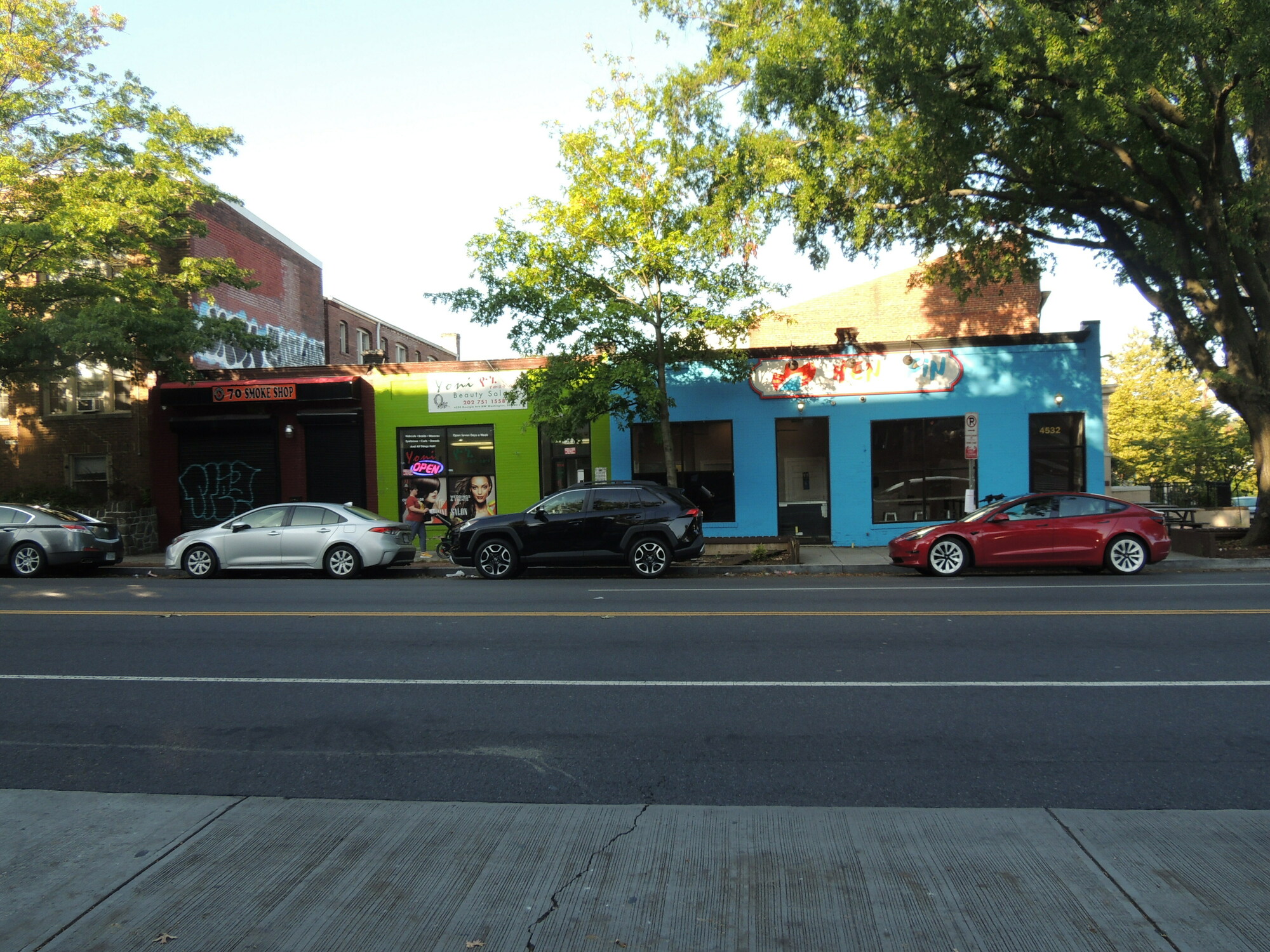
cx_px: 635
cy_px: 476
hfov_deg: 60.0
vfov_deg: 46.8
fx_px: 1101
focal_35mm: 30
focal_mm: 5.3
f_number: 3.1
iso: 100
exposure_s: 1/200
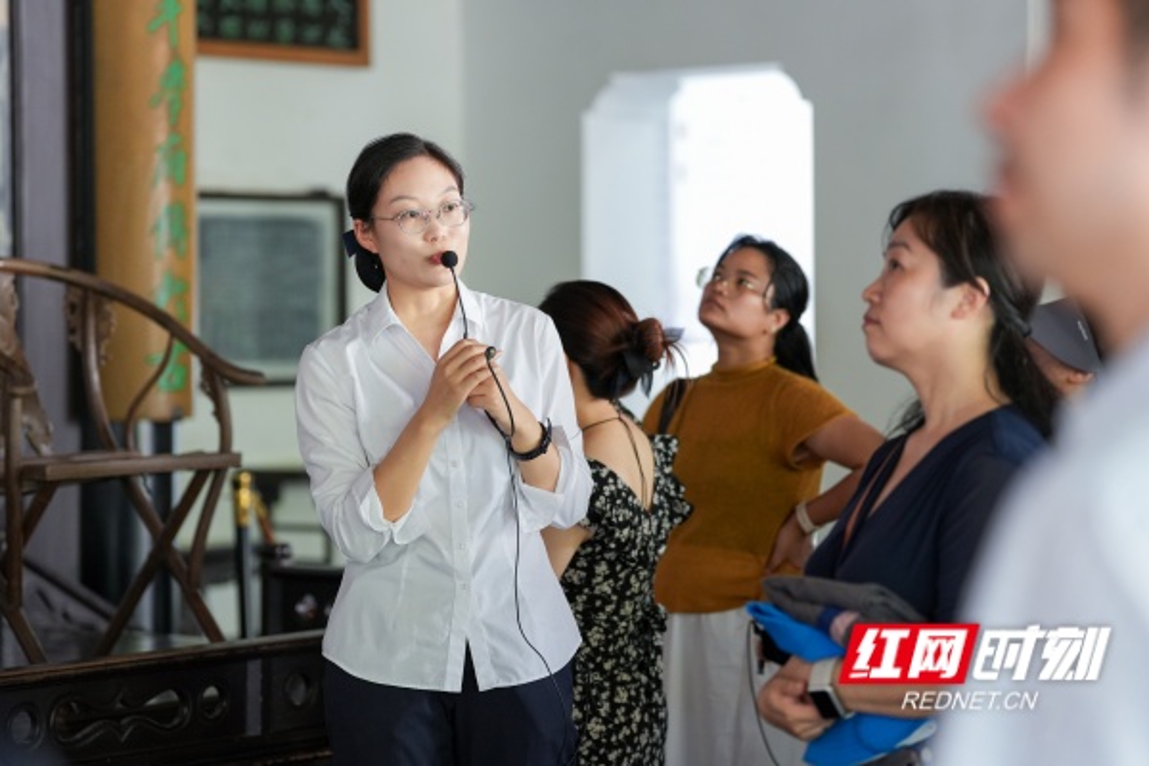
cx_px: 574
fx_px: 3287
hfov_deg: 19.8
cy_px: 383
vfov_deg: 13.3
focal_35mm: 103
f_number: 2.8
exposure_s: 1/125
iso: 1250
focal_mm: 103
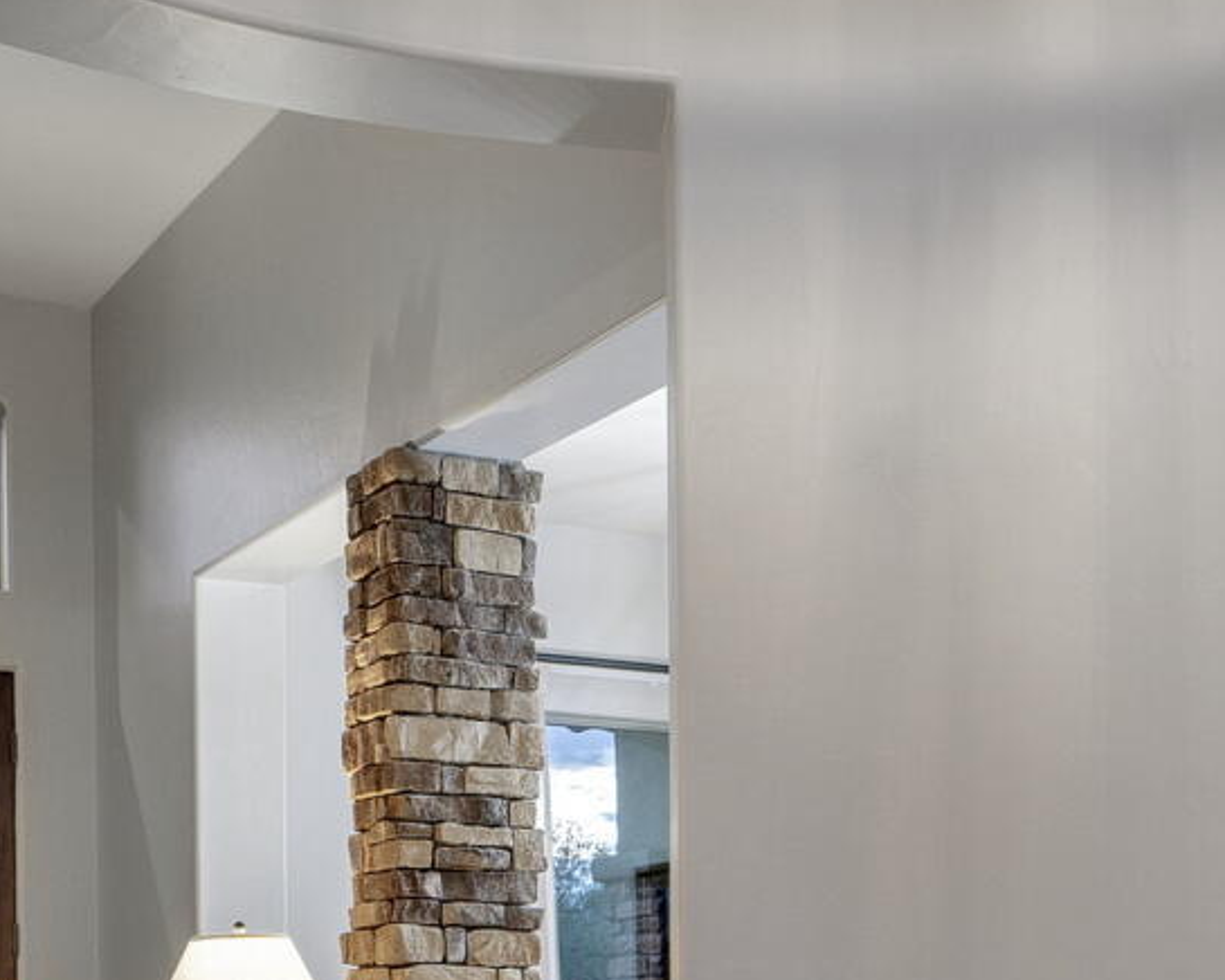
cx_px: 863
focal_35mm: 62
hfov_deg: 30.2
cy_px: 924
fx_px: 2248
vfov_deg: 23.8
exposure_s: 1.3
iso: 200
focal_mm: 18
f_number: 9
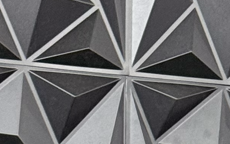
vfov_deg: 3.6
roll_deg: -1.4
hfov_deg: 6.2
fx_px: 2118
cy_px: 652
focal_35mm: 338
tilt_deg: -7.7
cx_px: 274
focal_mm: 6.76
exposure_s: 1/60
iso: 200
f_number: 1.78
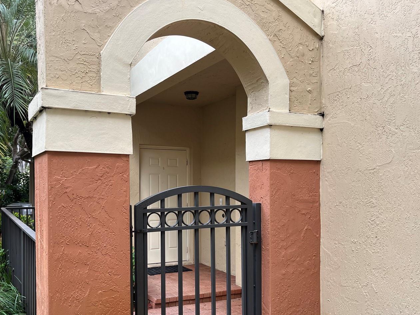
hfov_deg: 54.9
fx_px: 400
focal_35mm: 33
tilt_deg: -1.4
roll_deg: -0.2
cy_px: 193
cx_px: 165
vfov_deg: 42.7
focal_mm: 5.1
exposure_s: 1/618
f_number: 1.6
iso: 50
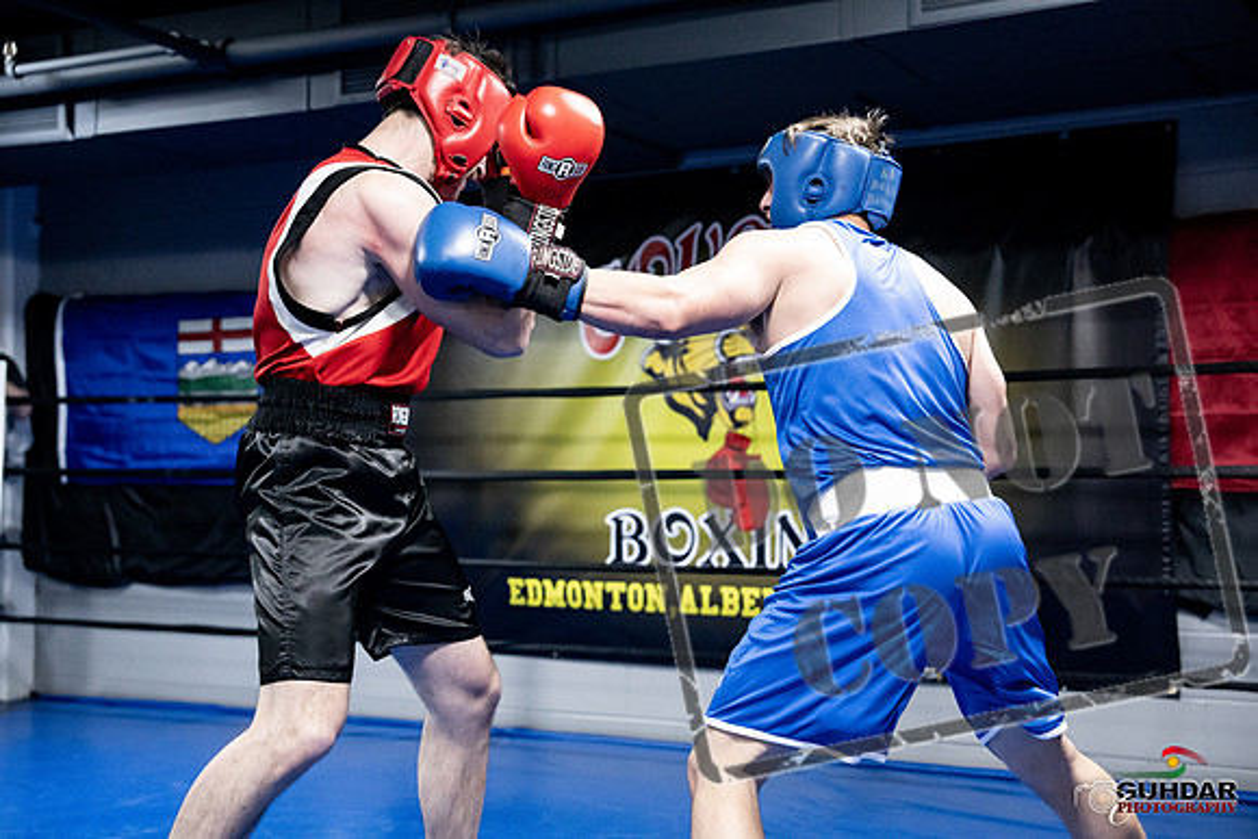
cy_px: 420
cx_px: 629
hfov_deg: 40.3
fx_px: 1713
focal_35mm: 49
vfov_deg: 27.5
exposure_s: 1/1000
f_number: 2.8
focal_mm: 49
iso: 8000
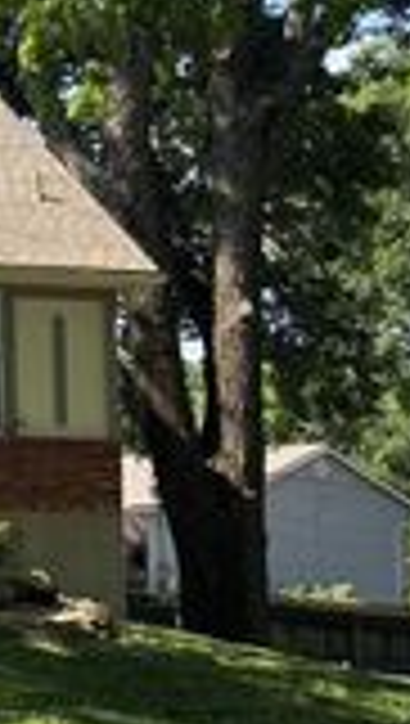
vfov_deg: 24.1
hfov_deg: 11.3
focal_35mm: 88
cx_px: -608
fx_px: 1695
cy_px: 317
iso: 50
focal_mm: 5.96
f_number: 1.6
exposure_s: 1/851
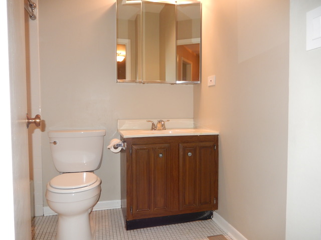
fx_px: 232
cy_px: 120
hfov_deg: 69.4
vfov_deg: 54.9
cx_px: 160
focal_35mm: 25
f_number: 3.4
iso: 200
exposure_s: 1/30
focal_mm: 4.5
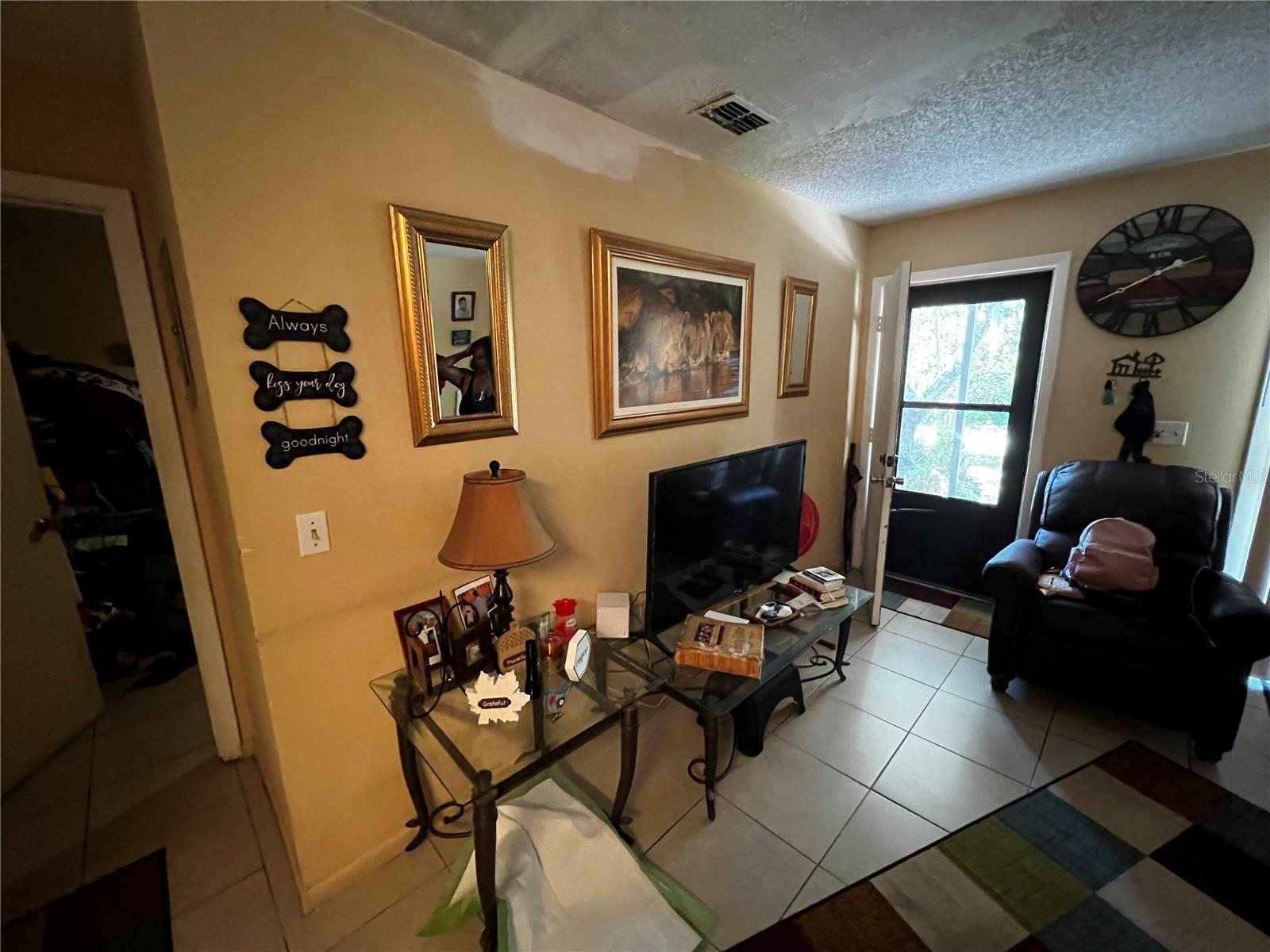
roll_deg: +0.9
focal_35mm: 13
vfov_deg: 89.9
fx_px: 477
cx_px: 635
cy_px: 476
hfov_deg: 106.2
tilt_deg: -12.1
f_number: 1.8
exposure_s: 1/40
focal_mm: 1.57
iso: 1000
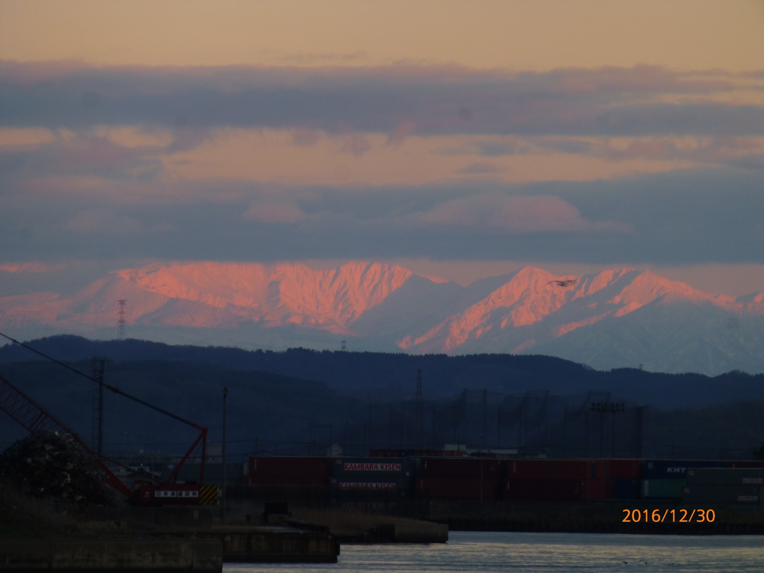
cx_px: 382
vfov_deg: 3.3
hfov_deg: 4.3
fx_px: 10064
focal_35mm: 456
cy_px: 286
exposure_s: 1/40
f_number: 6.3
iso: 100
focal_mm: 81.7
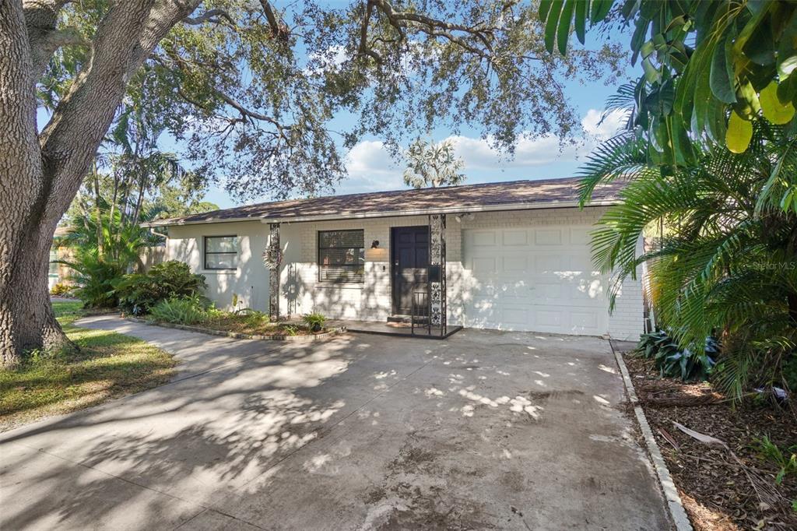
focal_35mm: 18
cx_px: 398
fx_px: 398
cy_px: 266
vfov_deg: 67.3
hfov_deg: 90.0
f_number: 8
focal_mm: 12
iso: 100
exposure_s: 1/60
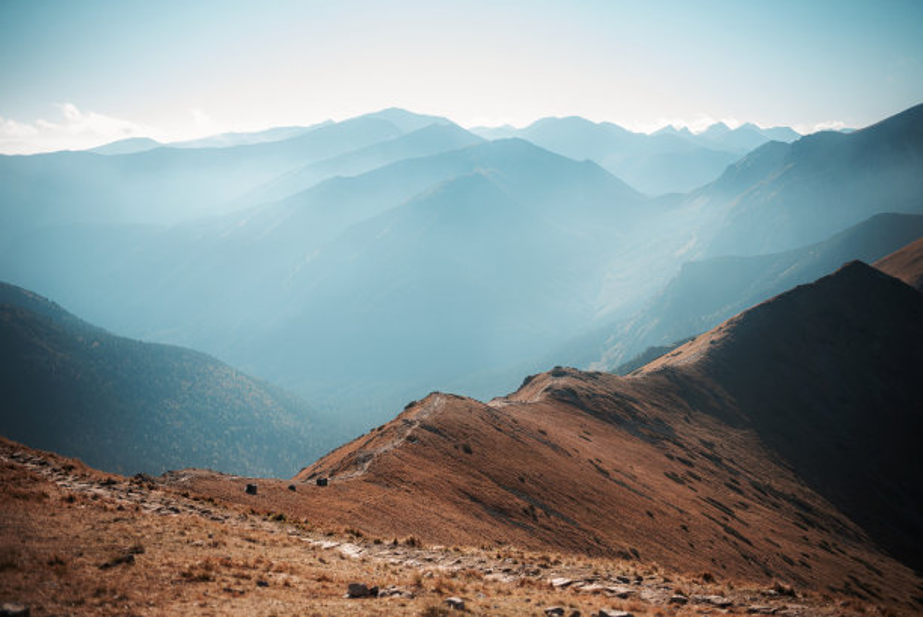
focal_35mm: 48
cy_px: 308
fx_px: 1231
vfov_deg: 28.1
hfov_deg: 41.1
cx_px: 462
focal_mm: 48
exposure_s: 1/2000
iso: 200
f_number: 2.8
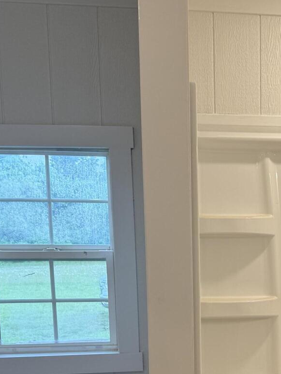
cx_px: 274
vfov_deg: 29.9
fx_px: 671
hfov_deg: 22.8
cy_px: 333
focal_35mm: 62
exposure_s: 1/120
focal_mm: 6.76
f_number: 1.78
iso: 64
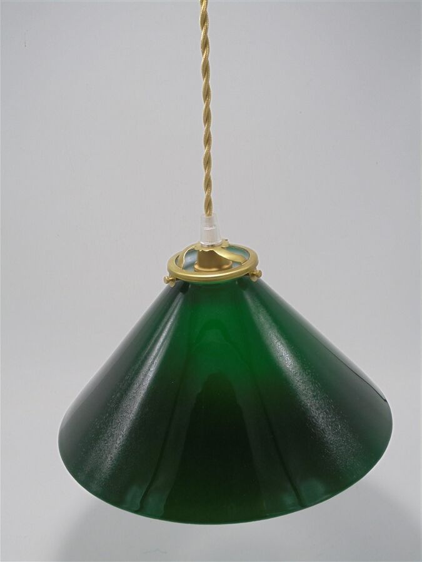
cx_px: 211
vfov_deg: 38.9
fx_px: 796
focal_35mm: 49
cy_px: 281
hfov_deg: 29.7
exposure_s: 1/50
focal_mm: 8.9
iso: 100
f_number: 4.8
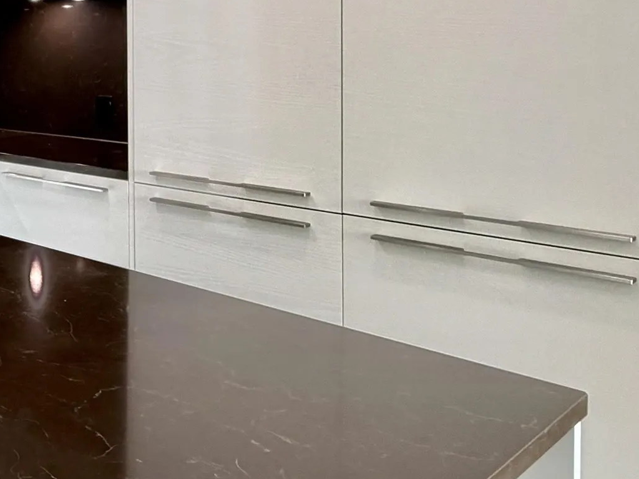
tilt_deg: -2.3
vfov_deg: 32.9
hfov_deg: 33.4
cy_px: 64
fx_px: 775
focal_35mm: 42
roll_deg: +1.4
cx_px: -182
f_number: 2.2
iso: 160
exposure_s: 1/60
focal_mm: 2.22
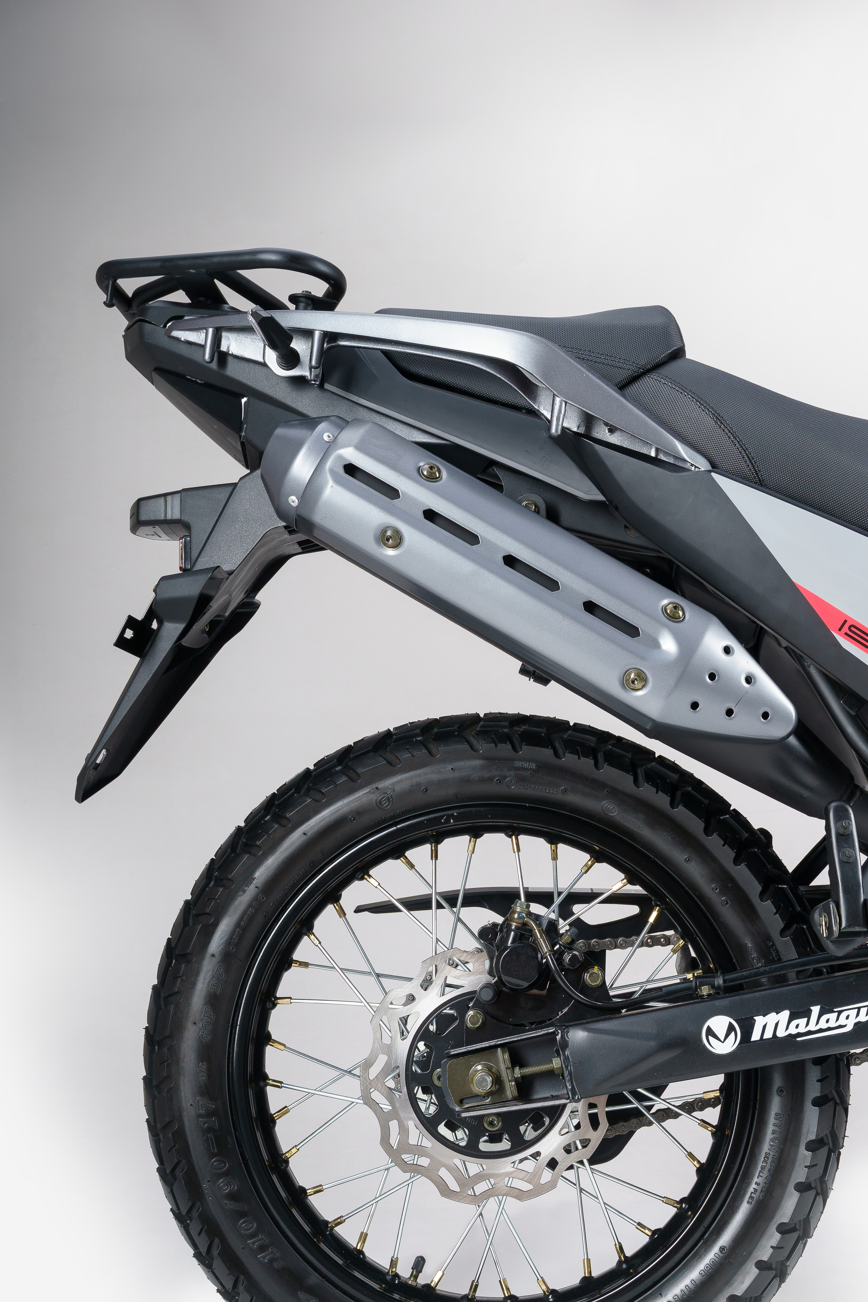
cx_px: 489
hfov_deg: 31.9
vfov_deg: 46.2
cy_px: 756
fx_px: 1519
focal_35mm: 42
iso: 200
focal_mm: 35
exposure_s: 1/160
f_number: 11
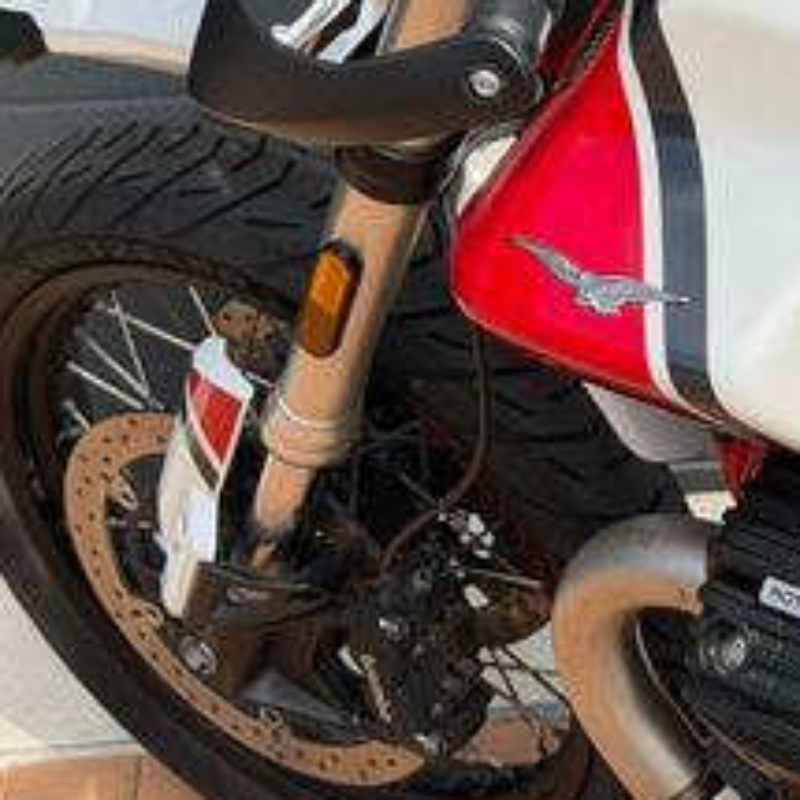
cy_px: -71
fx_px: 3294
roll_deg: +0.1
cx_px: 822
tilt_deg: -21.6
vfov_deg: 13.6
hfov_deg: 13.6
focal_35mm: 126
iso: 100
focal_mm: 6.76
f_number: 1.78
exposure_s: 1/2762
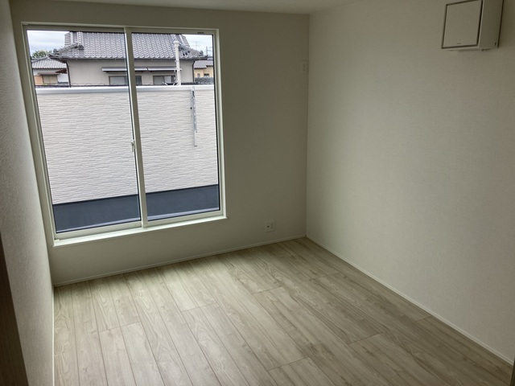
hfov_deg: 63.4
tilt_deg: -14.5
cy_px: 193
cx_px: 258
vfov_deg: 49.7
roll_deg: +0.6
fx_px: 417
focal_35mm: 28
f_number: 1.8
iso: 20
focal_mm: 3.99
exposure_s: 1/167
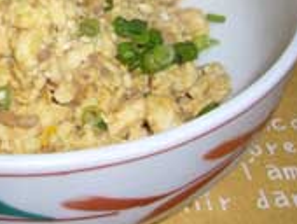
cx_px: 12
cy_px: 20
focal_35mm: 72
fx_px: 619
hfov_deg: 25.9
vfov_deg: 20.1
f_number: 2.8
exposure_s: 1/60
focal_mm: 5.8
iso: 80
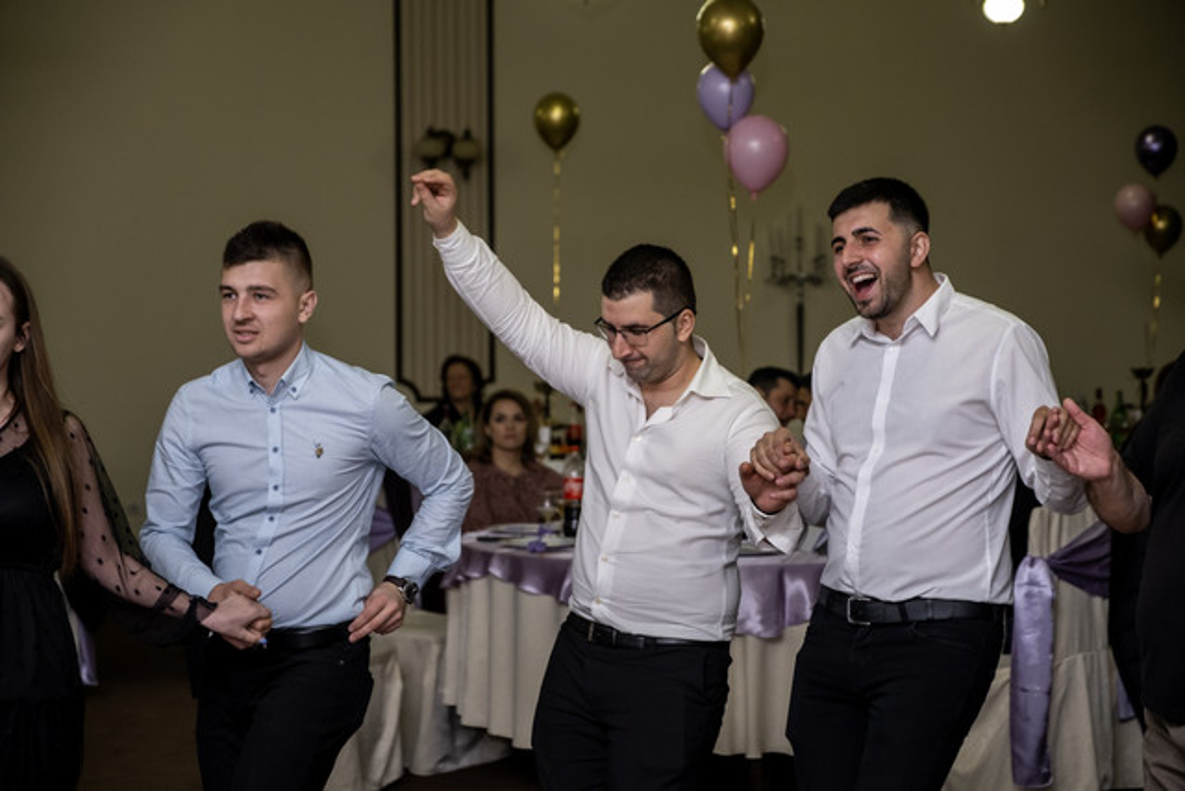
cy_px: 396
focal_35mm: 83
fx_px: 2733
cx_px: 592
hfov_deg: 24.5
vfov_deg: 16.5
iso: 1000
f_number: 2.8
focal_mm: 55
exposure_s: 1/160
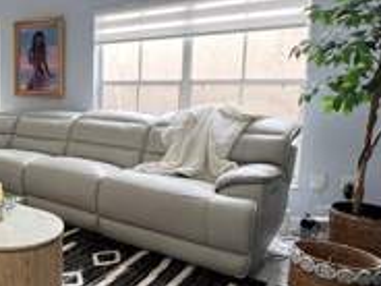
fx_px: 374
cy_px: 137
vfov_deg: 41.8
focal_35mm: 34
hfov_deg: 46.8
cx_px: 17
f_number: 1.8
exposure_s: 1/60
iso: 200
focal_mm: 1.57
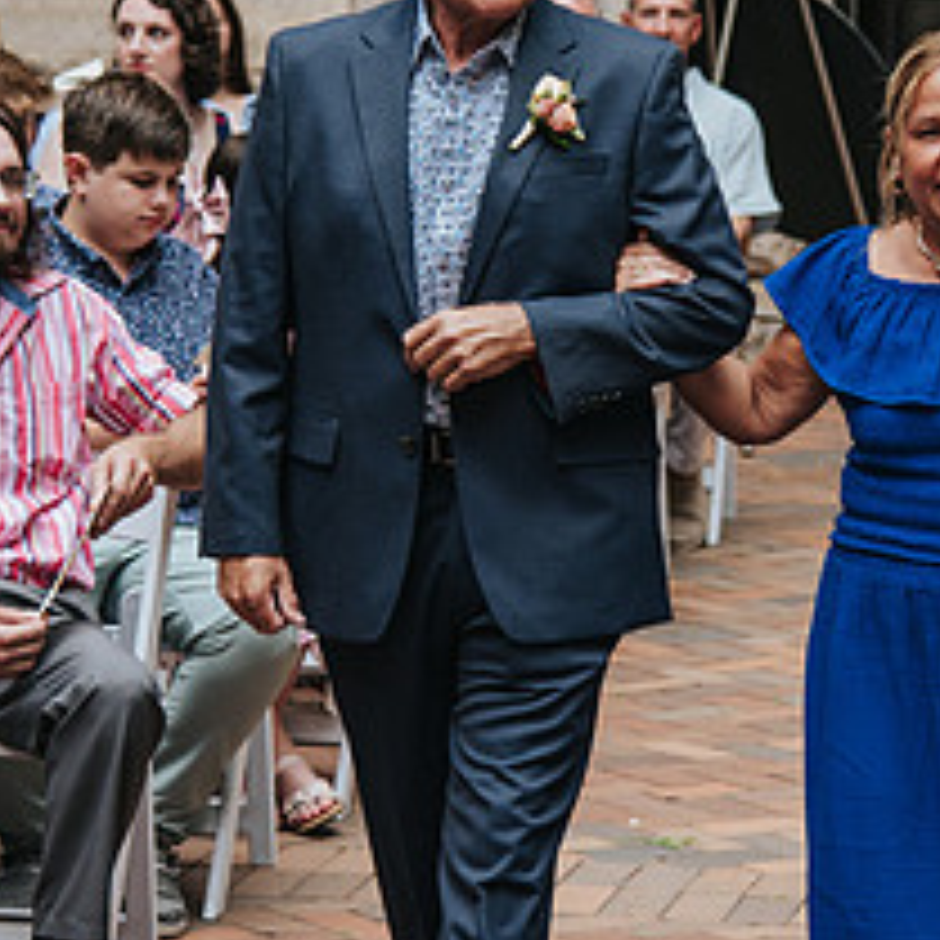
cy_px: 284
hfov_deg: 8.7
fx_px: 6144
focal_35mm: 200
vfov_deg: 8.7
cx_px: 666
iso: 640
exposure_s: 1/500
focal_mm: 75
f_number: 4
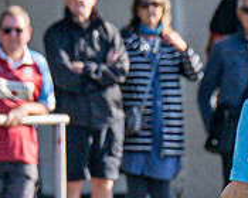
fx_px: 16302
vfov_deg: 0.7
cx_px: 190
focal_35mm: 2221
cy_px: 178
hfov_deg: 0.9
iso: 400
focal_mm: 200
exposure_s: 1/2500
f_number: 4
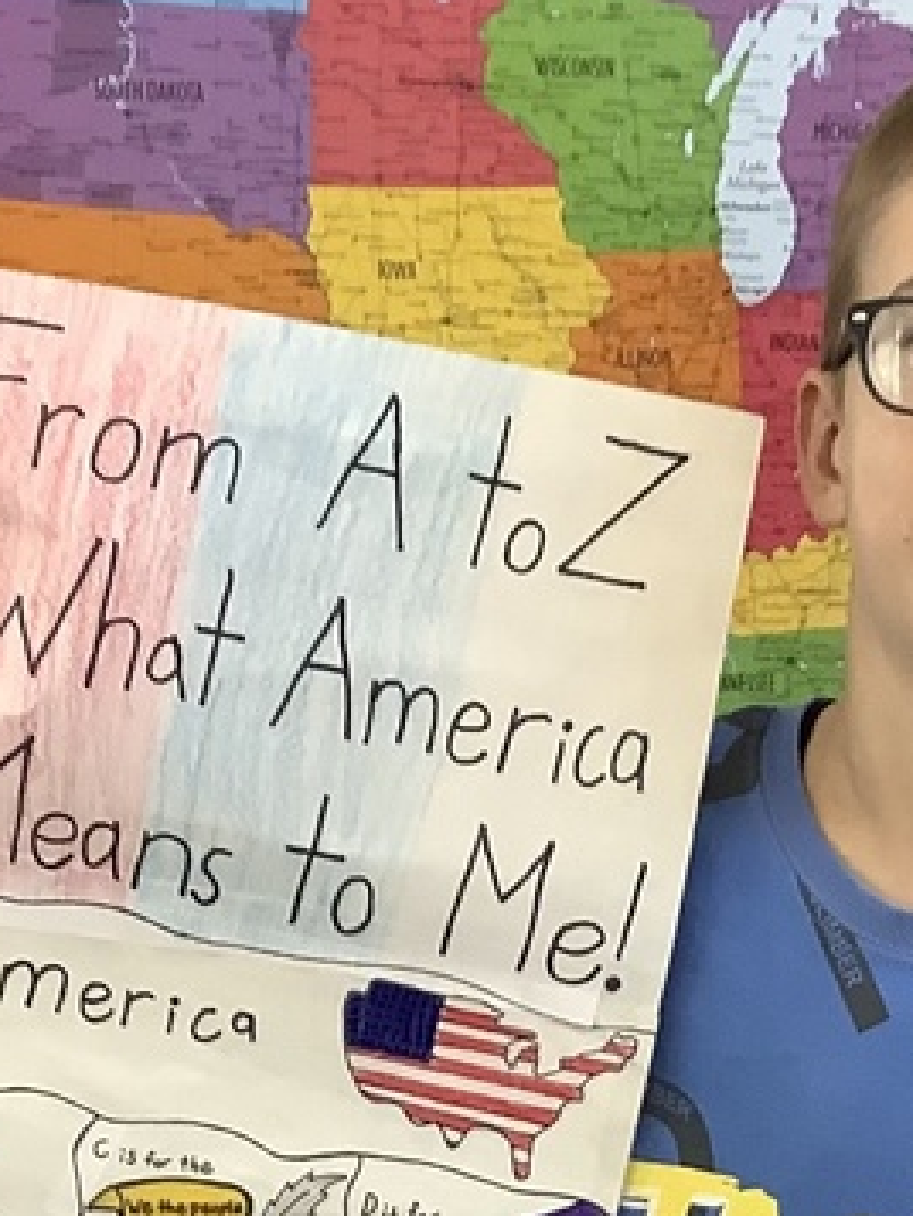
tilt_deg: -19.3
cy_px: 1550
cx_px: 392
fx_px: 3128
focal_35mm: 89
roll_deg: -0.5
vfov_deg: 20.3
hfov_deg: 16.6
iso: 125
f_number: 2.4
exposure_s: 1/50
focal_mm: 3.3
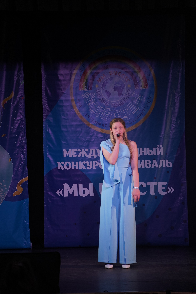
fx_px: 1225
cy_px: 147
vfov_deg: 13.7
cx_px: 98
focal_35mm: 150
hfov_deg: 9.1
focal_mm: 150
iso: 1600
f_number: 5.6
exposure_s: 1/250
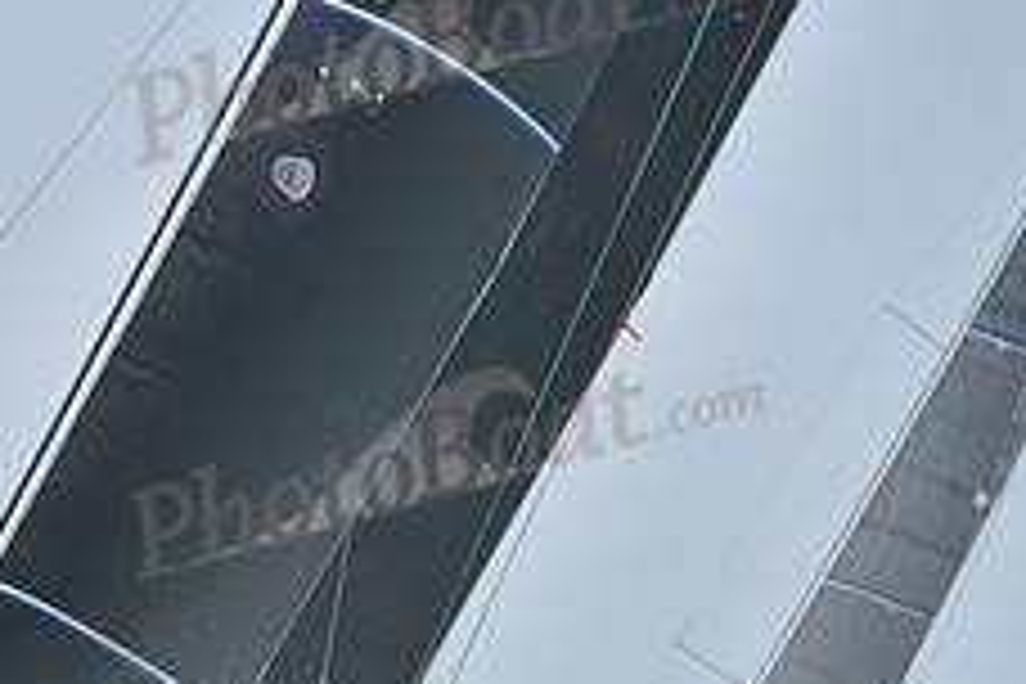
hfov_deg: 2.0
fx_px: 29039
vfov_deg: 1.3
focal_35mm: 1019
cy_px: 758
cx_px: -99
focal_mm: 400
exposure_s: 1/1000
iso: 320
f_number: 6.3
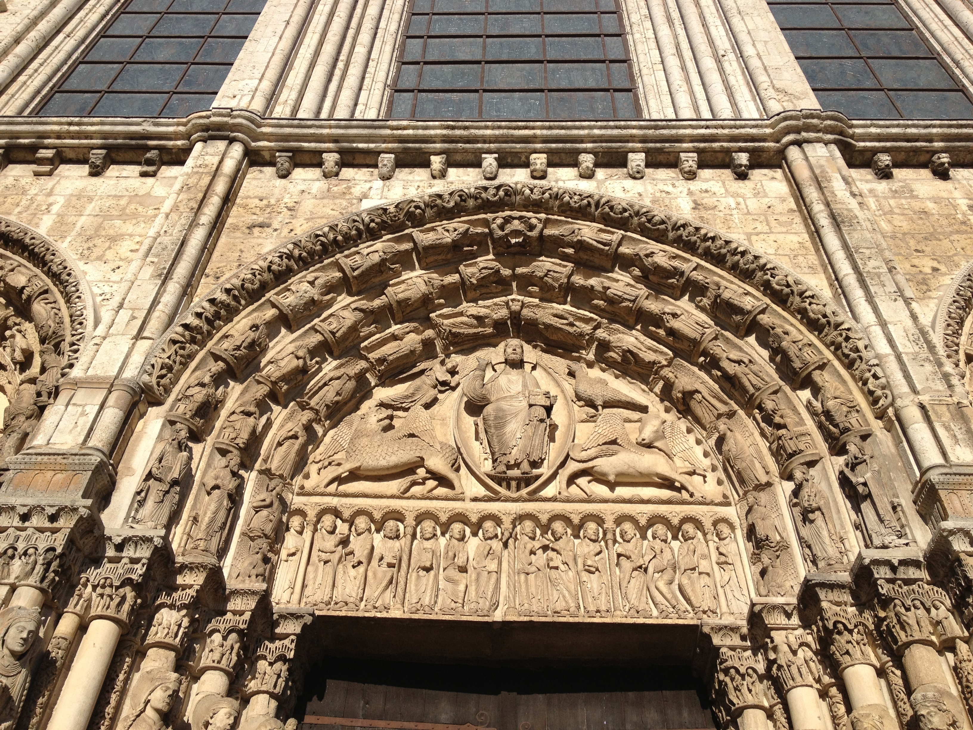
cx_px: 486
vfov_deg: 40.7
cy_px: 365
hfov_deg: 52.6
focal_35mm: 35
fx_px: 984
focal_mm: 4.28
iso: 50
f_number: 2.4
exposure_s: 1/2632
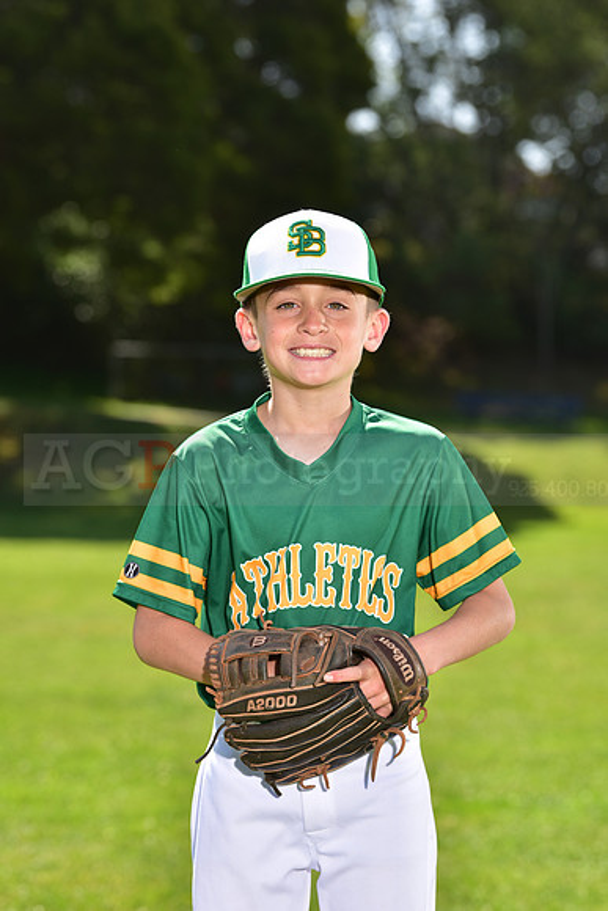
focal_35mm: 135
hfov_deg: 10.2
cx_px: 304
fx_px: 3418
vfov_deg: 15.2
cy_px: 456
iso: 100
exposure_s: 1/250
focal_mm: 135
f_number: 5.6
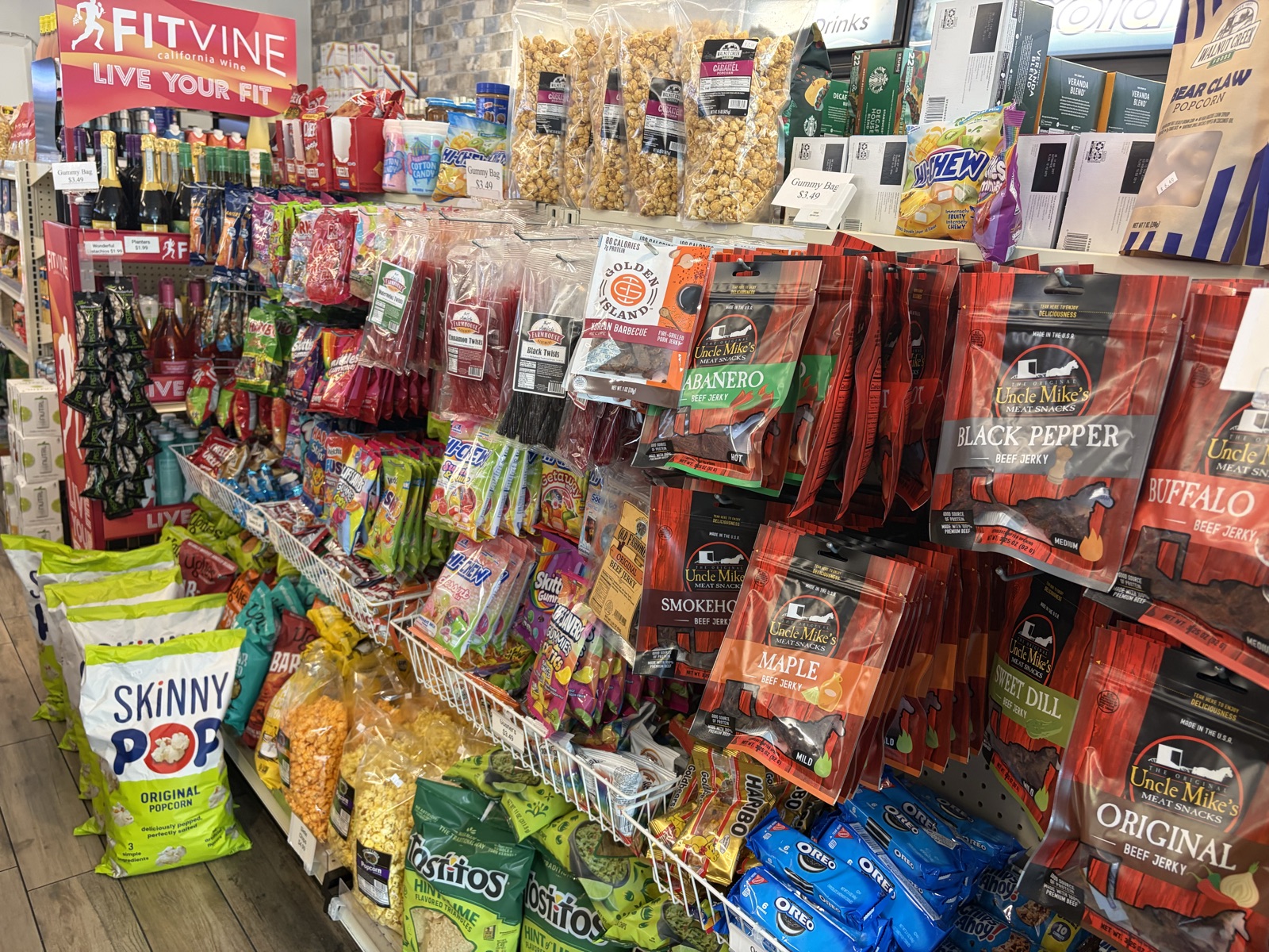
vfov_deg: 53.1
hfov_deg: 67.3
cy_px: 476
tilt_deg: -15.5
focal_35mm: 26
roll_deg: -4.2
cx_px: 634
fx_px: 953
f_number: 1.6
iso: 125
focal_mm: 5.96
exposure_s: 1/60
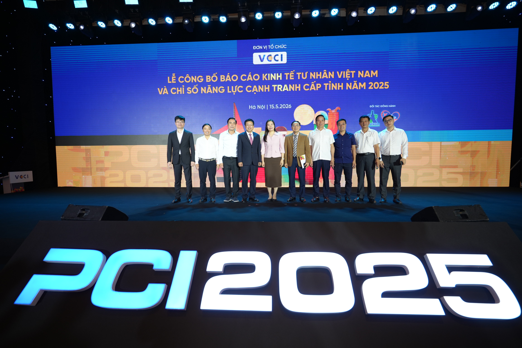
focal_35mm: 16
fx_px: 232
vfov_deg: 73.7
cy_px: 174
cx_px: 261
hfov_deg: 96.7
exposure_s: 1/160
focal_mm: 16
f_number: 2.8
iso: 400
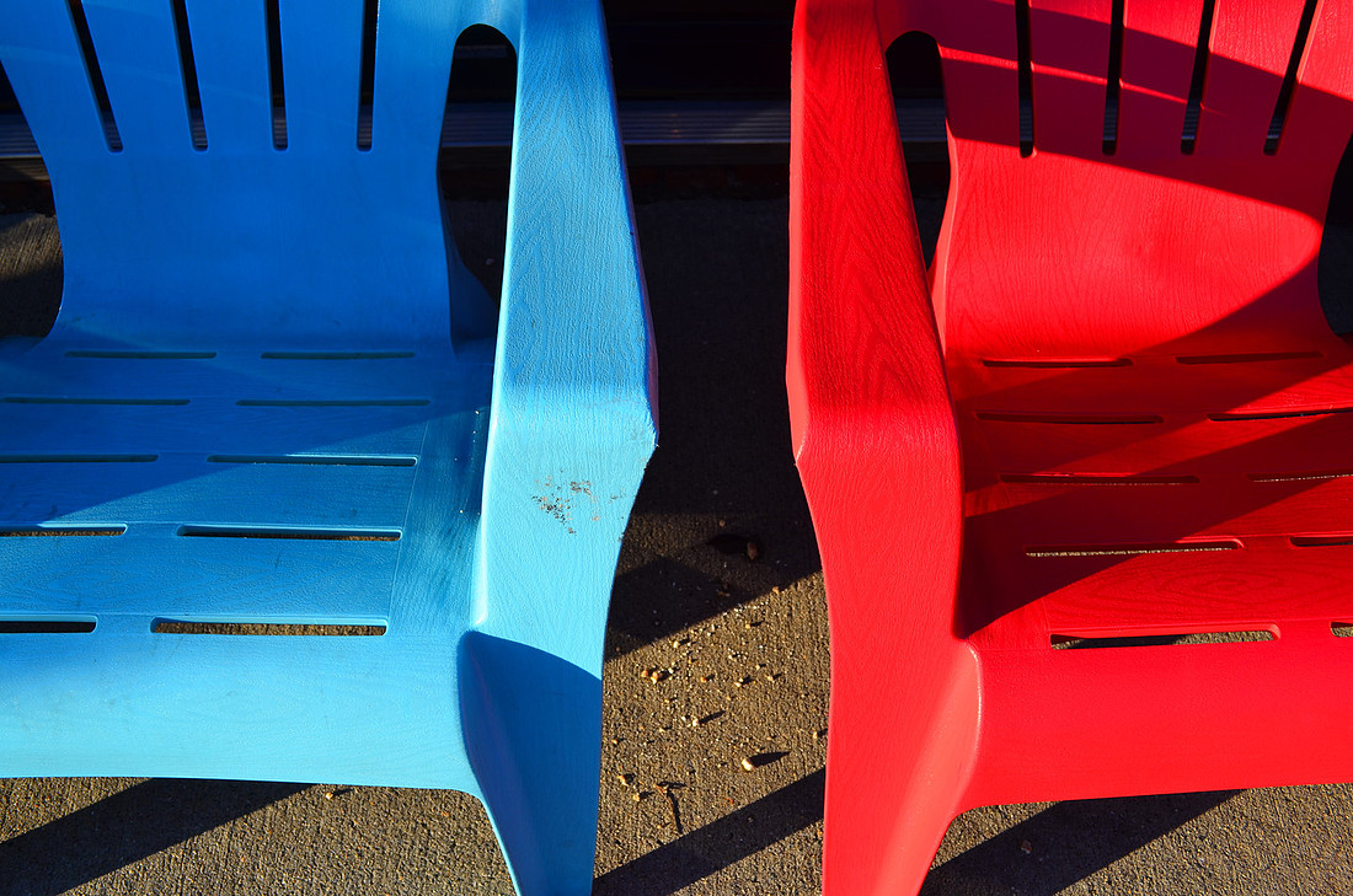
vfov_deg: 36.7
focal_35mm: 36
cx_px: 676
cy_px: 448
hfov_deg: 53.2
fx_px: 1350
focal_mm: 24
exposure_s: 1/160
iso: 100
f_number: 6.3
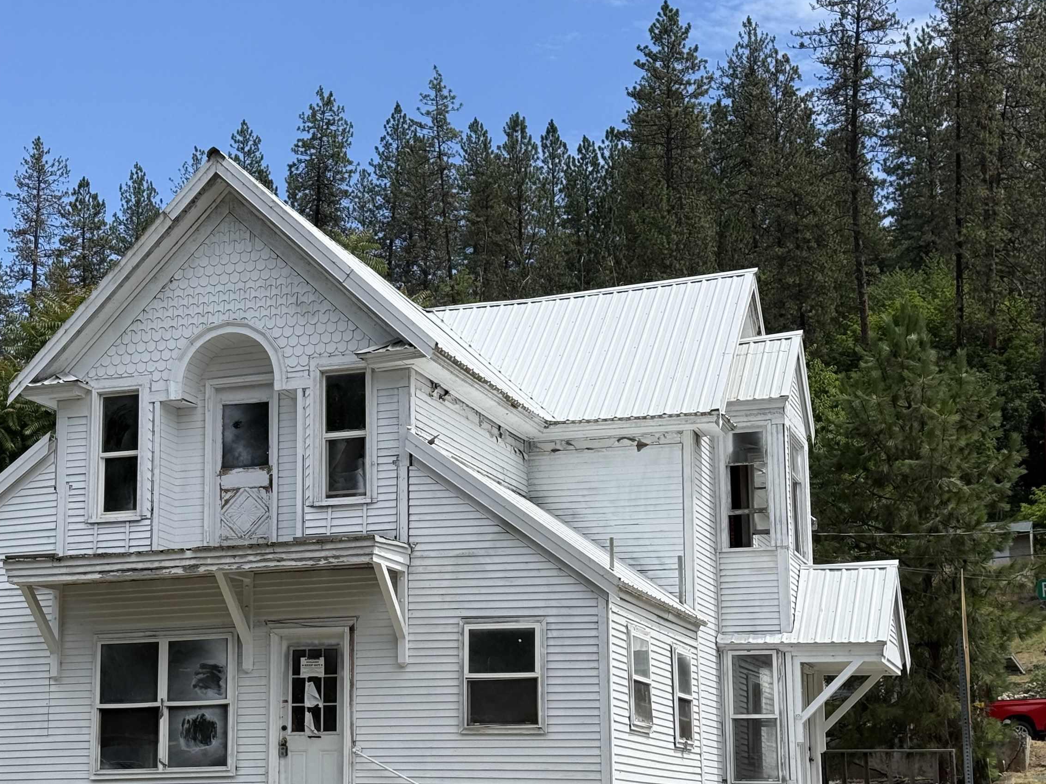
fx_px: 1964
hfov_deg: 29.7
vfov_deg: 22.5
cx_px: 369
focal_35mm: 65
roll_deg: +0.3
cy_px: 483
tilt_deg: +10.8
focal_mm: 6.76
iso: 64
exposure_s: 1/4329
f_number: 1.78
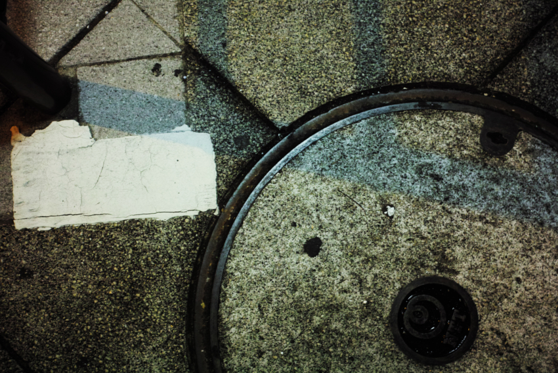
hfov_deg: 43.6
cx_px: 279
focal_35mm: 45
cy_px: 186
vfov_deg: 29.9
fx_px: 698
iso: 200
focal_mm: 30
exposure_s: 1/6
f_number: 2.8
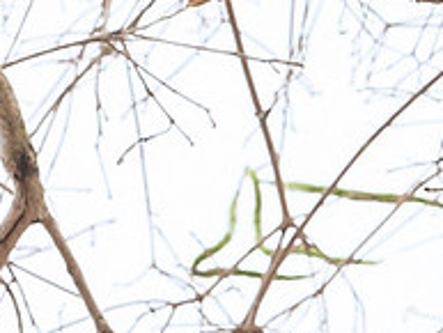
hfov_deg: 1.4
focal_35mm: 1442
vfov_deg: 1.0
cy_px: 57
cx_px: -103
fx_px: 18466
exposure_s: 1/8
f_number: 18
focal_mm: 500
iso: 800
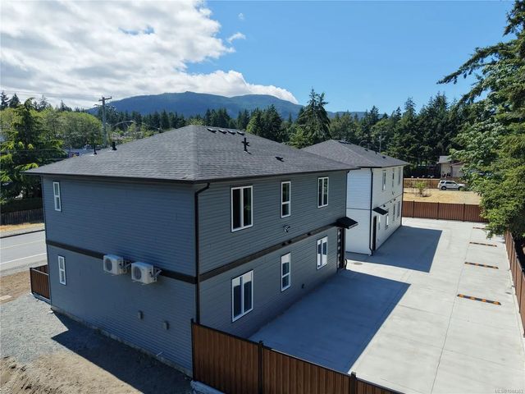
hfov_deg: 71.6
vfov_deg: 56.8
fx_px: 364
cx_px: 262
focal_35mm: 24
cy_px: 197
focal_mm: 8.67
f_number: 1.8
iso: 460
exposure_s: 1/6400
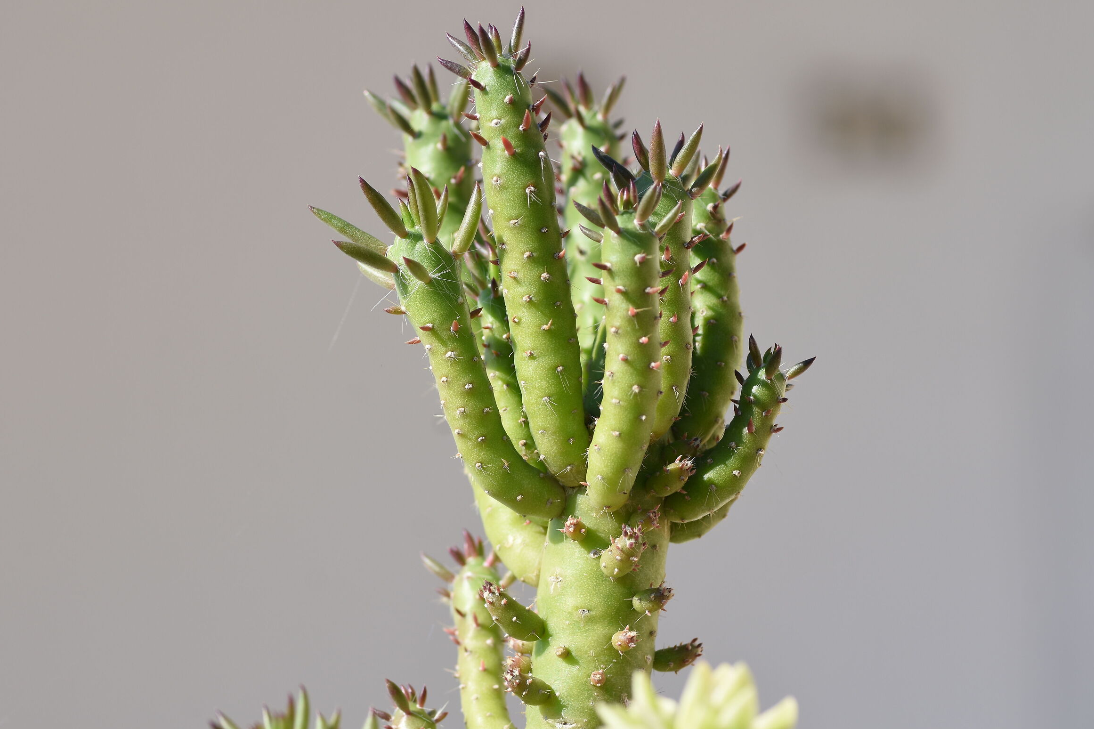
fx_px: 4709
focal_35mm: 155
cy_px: 361
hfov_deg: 13.3
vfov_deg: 8.9
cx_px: 547
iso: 100
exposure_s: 1/500
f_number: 5.6
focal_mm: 100
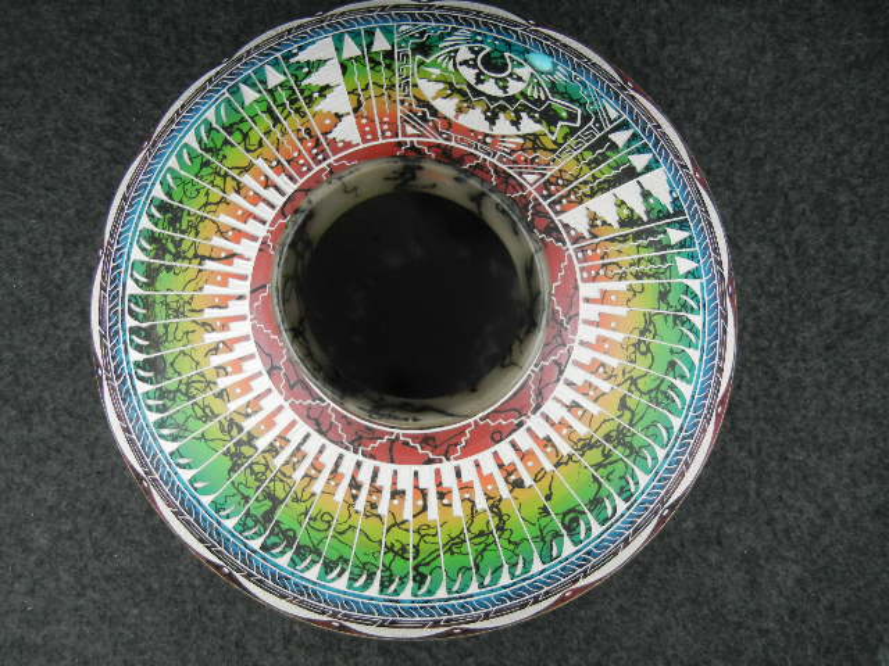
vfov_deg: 41.8
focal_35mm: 34
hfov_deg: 54.0
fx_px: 873
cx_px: 444
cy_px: 333
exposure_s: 1/6.1
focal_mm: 6.2
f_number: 3.6
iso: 200
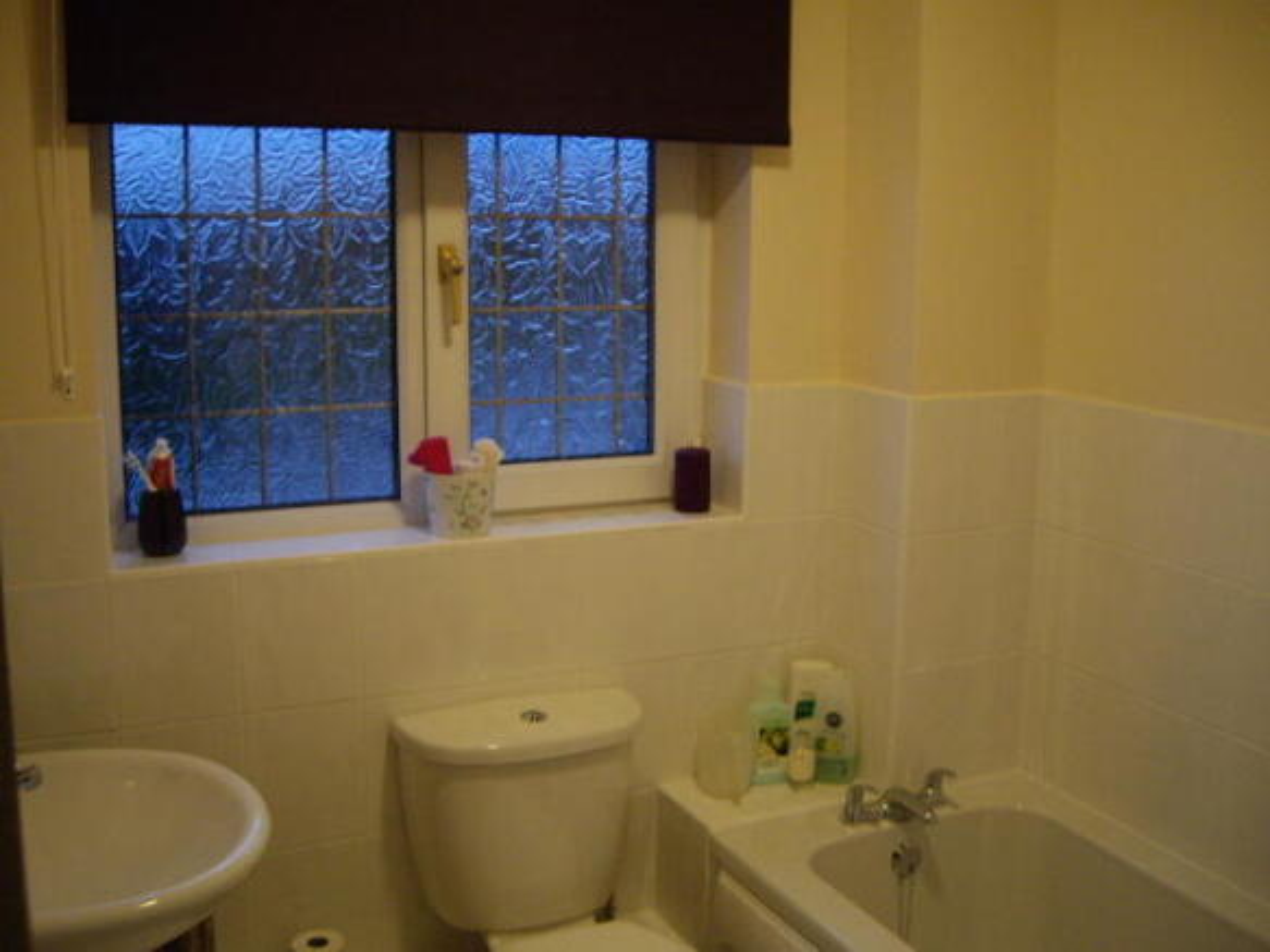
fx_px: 1394
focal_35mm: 38
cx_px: 635
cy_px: 476
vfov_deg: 37.7
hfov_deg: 49.0
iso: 200
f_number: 2.7
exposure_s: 1/15
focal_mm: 6.2
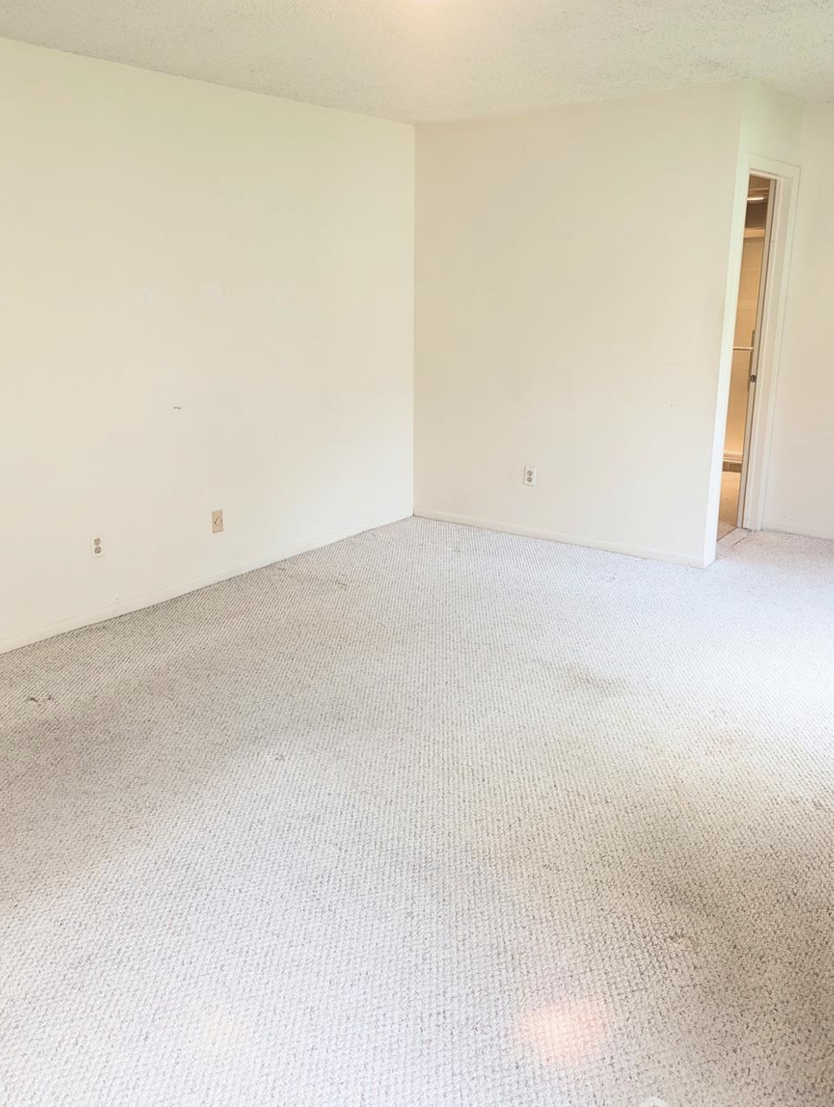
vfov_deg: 63.3
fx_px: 897
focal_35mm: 28
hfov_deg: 49.8
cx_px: 366
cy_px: 514
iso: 98
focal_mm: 6.81
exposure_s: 1/120
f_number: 1.85
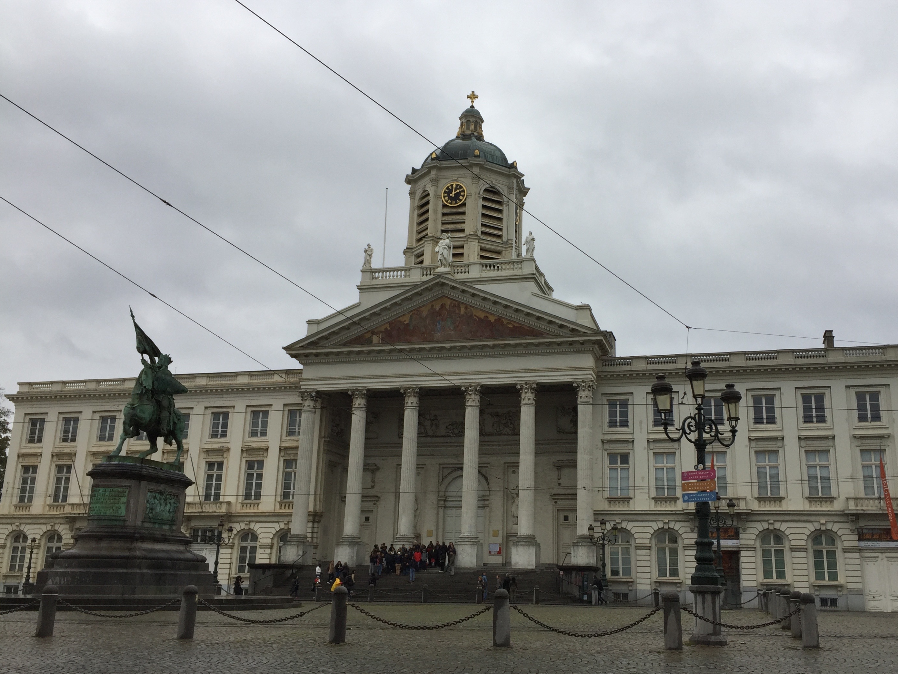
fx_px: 882
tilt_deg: +14.5
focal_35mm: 34
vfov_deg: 41.8
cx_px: 523
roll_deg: -1.0
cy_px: 345
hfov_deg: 53.7
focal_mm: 4.15
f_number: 2.2
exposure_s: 1/316
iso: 32
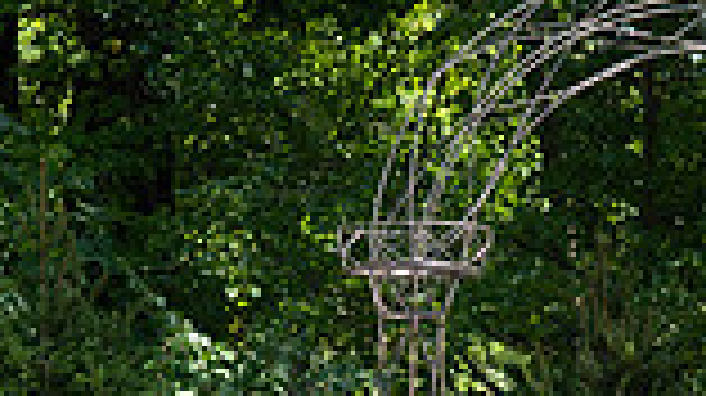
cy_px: 281
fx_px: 7557
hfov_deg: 5.3
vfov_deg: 3.0
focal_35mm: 404
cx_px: 753
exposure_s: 1/320
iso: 320
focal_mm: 85
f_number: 6.3
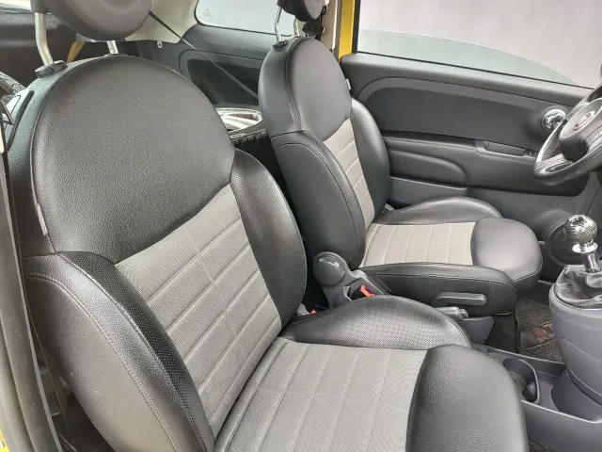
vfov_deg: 58.9
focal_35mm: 23
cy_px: 226
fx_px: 400
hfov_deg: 73.9
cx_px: 301
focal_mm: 5.56
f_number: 1.8
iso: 152
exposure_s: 1/100
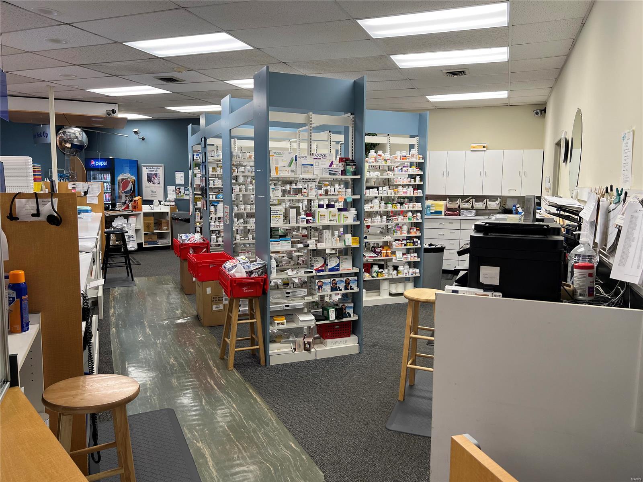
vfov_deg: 53.1
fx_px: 483
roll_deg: -0.5
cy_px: 241
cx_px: 322
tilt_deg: -6.2
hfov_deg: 67.3
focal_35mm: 26
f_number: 1.5
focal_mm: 5.7
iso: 64
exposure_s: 1/62
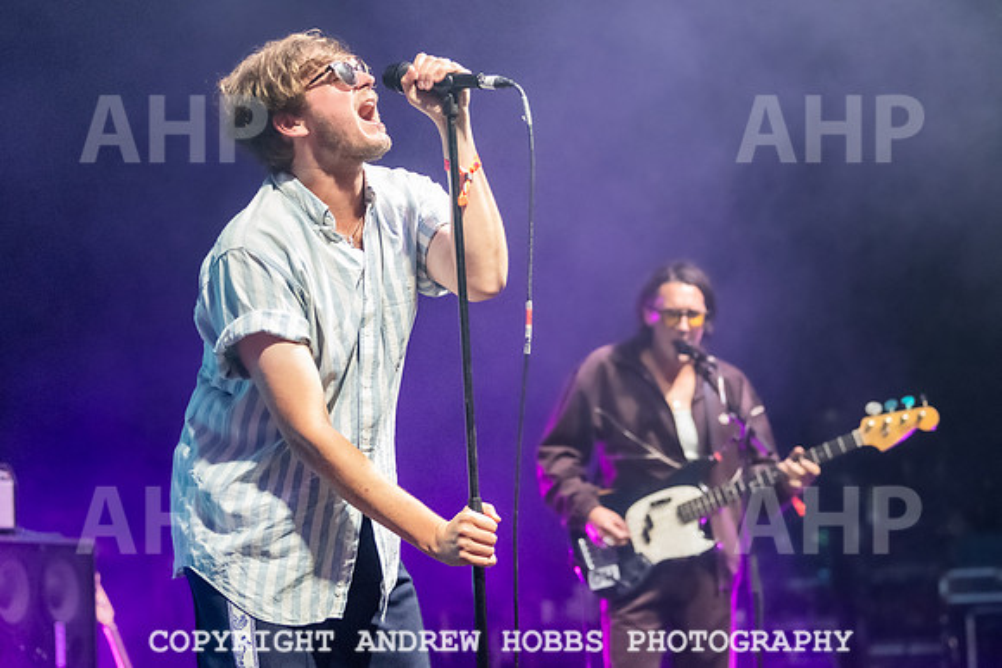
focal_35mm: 107
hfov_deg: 19.2
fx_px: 2967
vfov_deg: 12.9
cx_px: 529
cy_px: 301
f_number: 2.8
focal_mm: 75
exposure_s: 1/400
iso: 5000
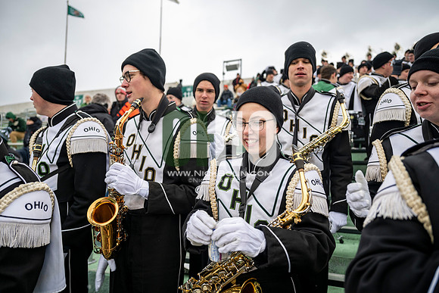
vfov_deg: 53.2
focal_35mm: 24
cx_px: 220
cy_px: 146
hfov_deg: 73.7
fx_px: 293
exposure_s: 1/500
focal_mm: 24
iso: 160
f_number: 2.8
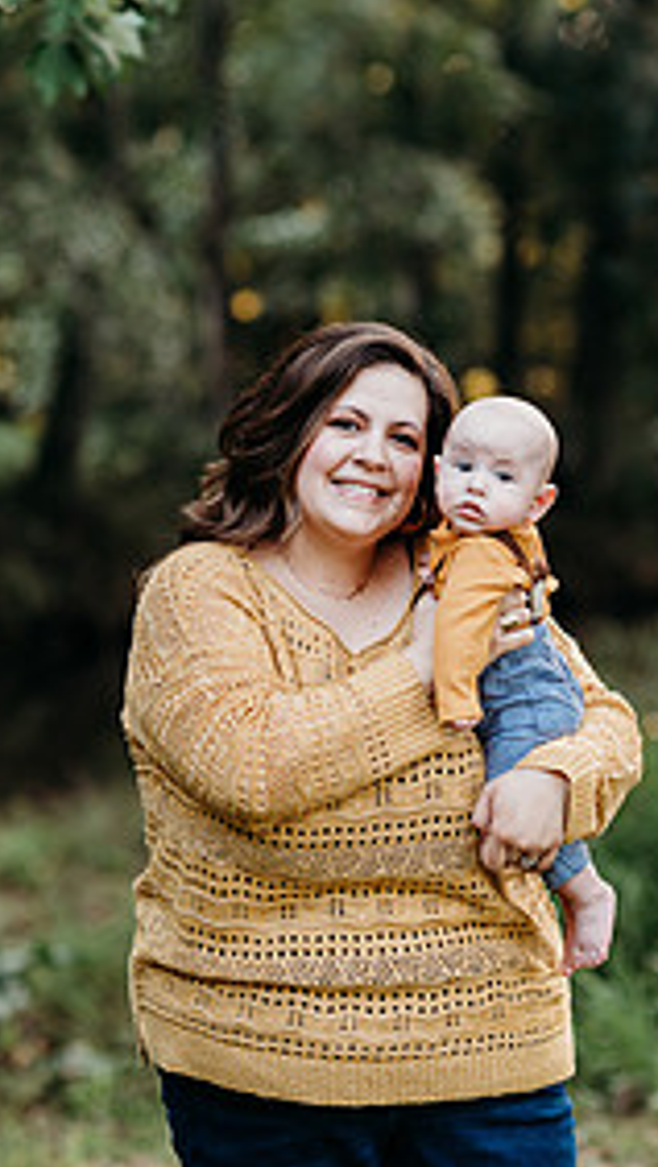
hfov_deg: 8.6
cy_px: 550
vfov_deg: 15.1
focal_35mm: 142
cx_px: 348
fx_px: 4397
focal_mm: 85
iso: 200
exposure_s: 1/200
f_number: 2.2
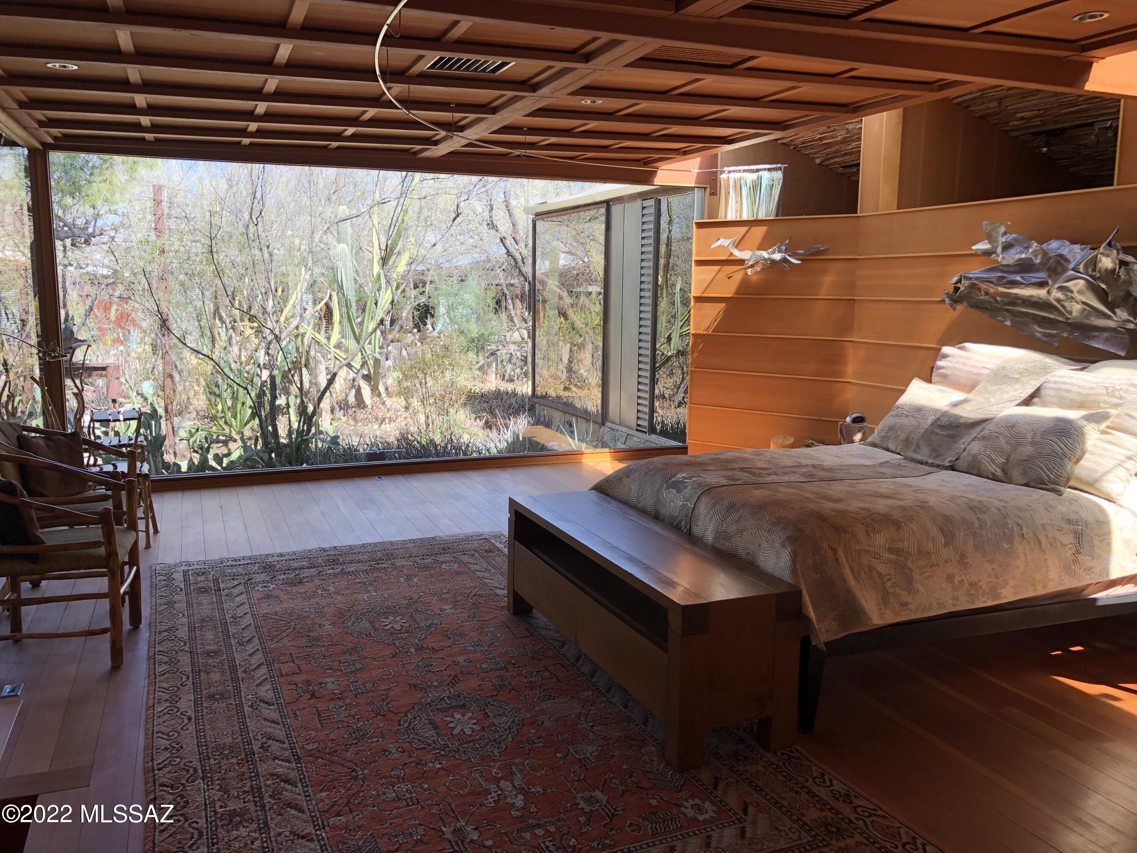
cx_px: 568
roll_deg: +0.2
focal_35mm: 28
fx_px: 920
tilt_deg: -6.6
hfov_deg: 63.4
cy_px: 426
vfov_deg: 49.7
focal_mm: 4
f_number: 1.8
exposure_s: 1/169
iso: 20
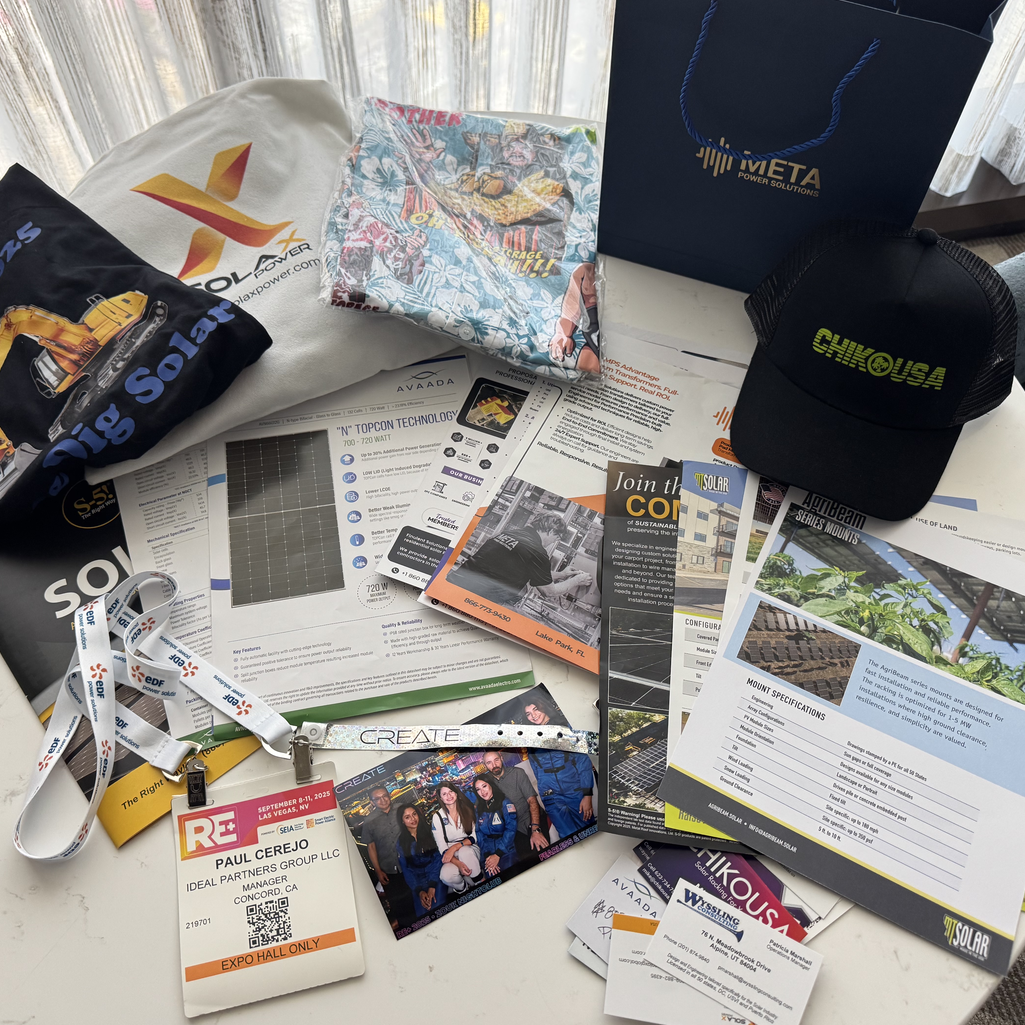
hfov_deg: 55.6
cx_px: 500
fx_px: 972
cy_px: 507
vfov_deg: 55.6
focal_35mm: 29
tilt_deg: -57.5
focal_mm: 6.76
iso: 200
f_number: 1.78
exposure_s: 1/89
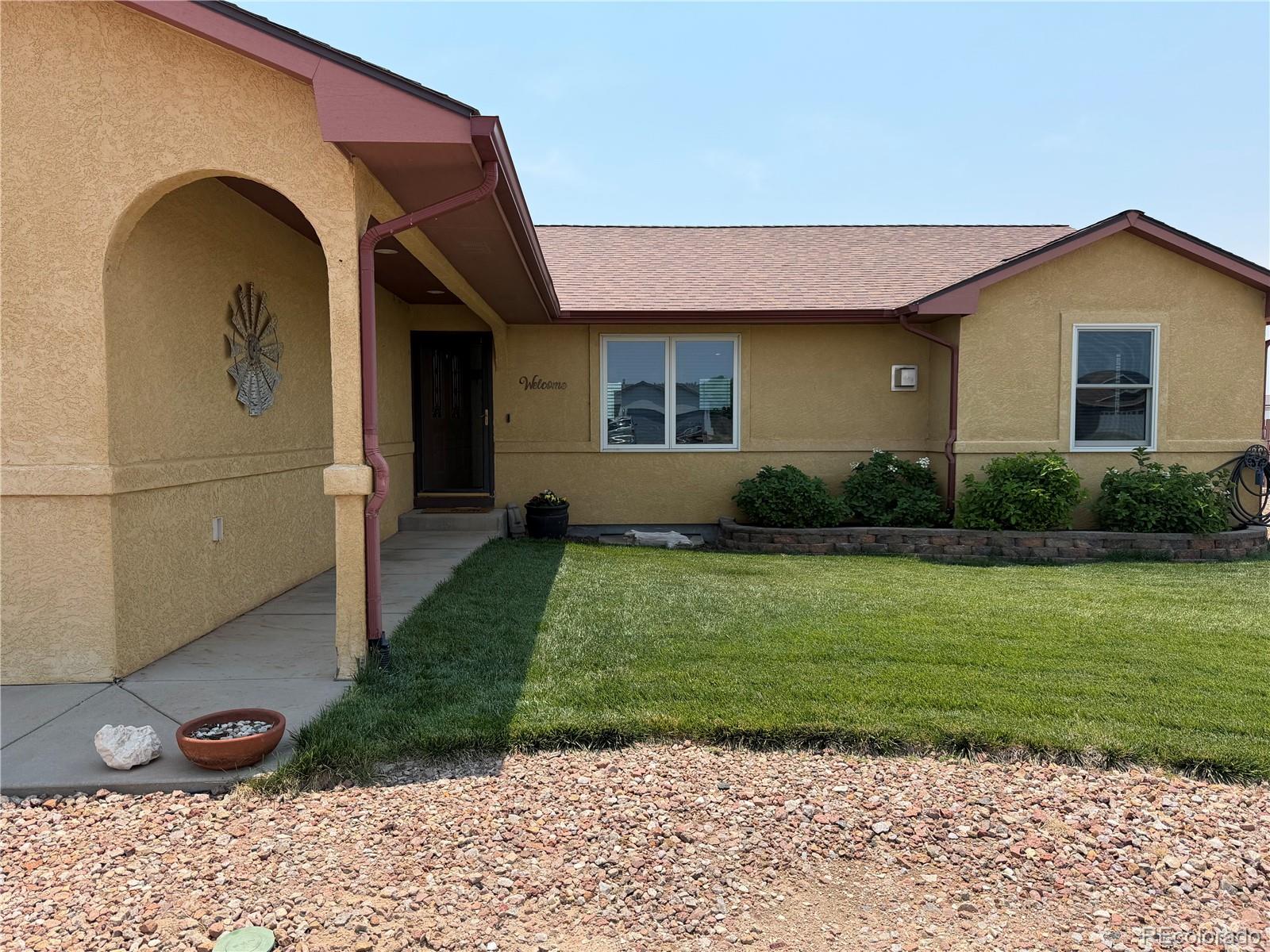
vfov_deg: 56.8
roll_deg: +0.0
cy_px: 476
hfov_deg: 71.6
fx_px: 881
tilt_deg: -1.7
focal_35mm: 24
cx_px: 635
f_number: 1.78
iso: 80
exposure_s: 1/4673
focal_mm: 6.76
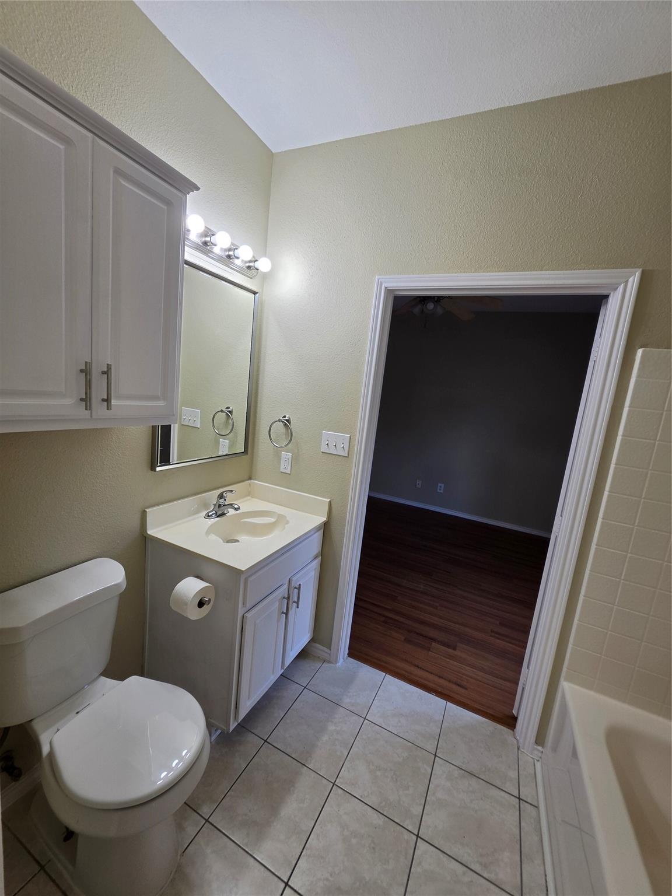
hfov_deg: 89.9
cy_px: 448
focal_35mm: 13
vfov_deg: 106.2
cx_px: 336
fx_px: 336
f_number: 1.9
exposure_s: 1/120
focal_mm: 2.2
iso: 40
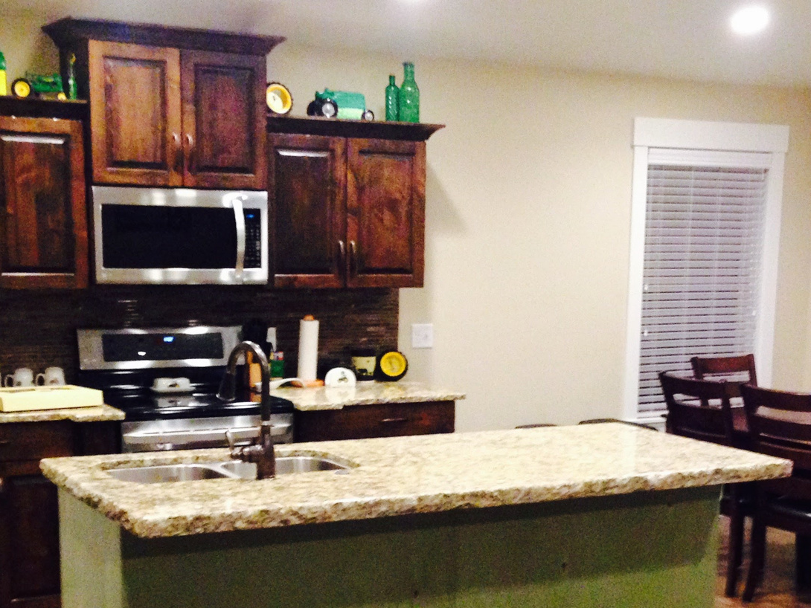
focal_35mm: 62
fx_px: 1453
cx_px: 460
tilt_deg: -9.8
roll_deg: -1.2
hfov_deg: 31.2
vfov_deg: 23.3
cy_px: 482
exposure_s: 1/20
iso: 320
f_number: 2.4
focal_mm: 4.12
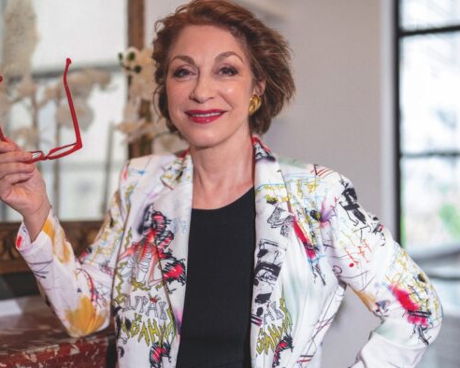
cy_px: 184
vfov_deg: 25.0
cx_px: 175
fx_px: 831
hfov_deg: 30.8
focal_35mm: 61
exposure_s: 1/160
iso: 80
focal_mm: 50
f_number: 1.4
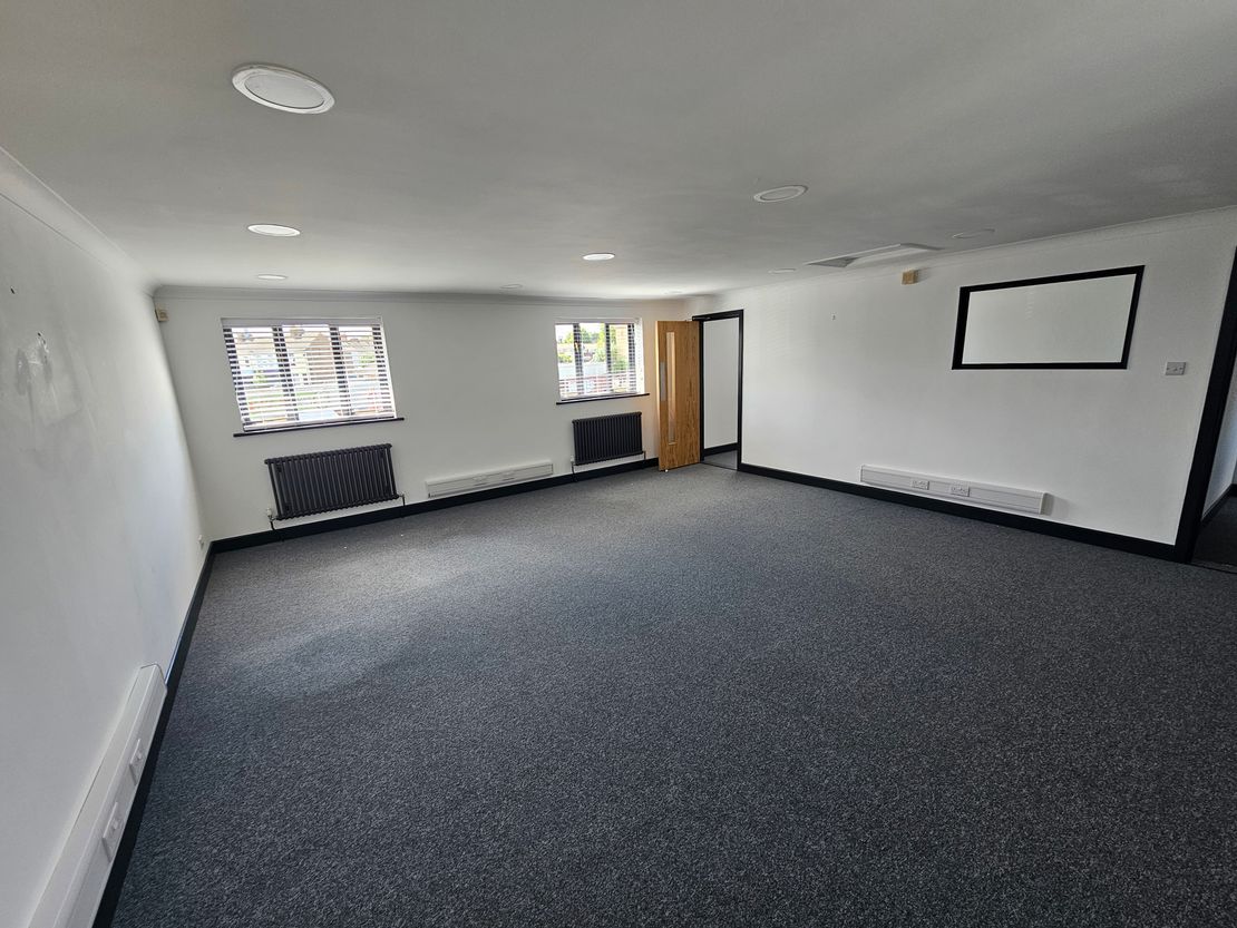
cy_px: 464
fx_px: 465
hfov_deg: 106.2
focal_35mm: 13
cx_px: 618
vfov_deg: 89.9
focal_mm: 2.2
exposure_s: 1/60
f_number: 2.2
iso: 64
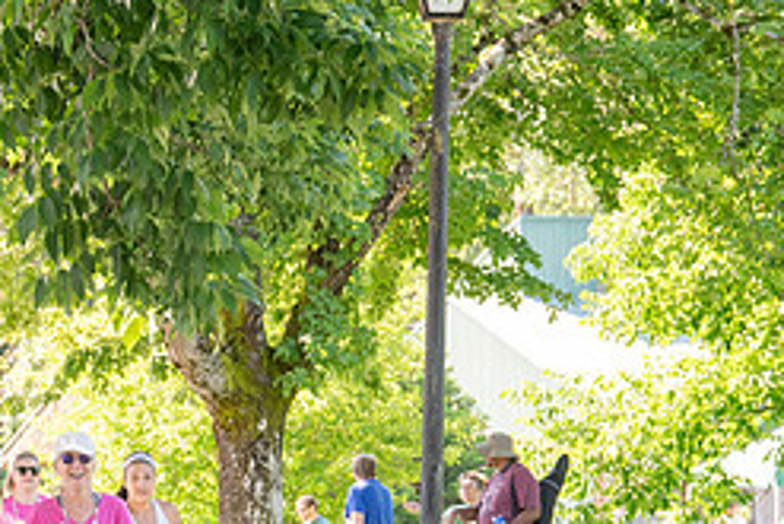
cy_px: 470
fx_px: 4445
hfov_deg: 10.0
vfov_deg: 6.7
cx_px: 6
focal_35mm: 204
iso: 500
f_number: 4
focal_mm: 58
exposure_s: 1/400
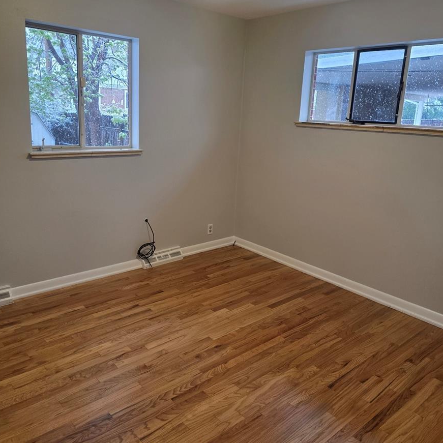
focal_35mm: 28
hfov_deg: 57.3
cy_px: 195
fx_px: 405
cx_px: 222
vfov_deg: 57.1
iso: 200
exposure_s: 1/120
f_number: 1.7
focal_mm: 6.3
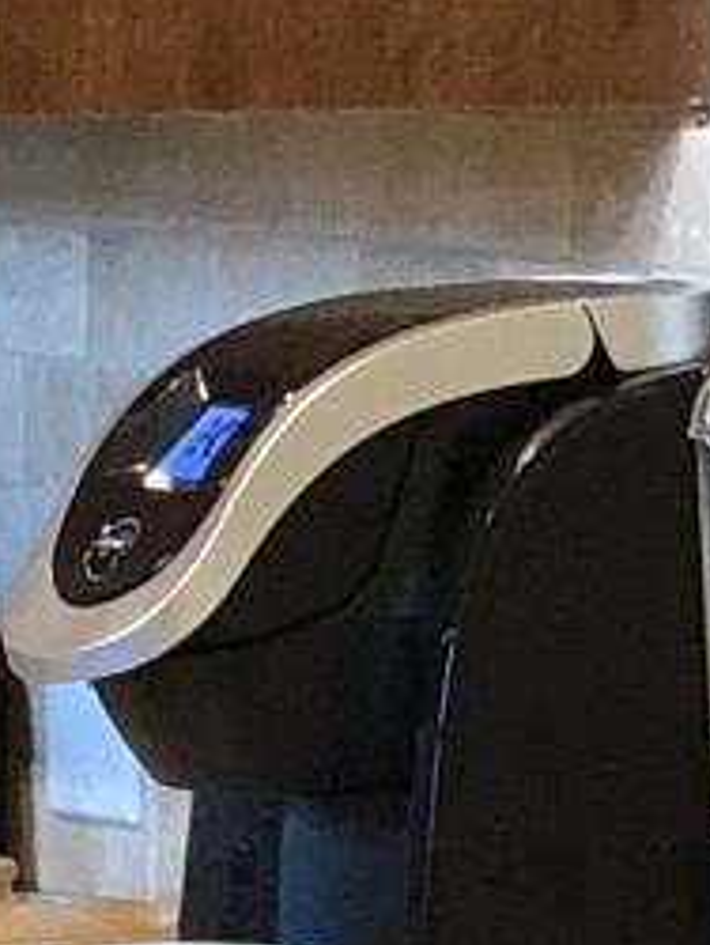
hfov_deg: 3.6
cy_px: 49
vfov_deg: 4.8
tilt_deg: -1.0
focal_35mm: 416
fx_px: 11357
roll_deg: -0.1
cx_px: 306
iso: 160
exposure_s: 1/15
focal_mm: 6
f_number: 2.4
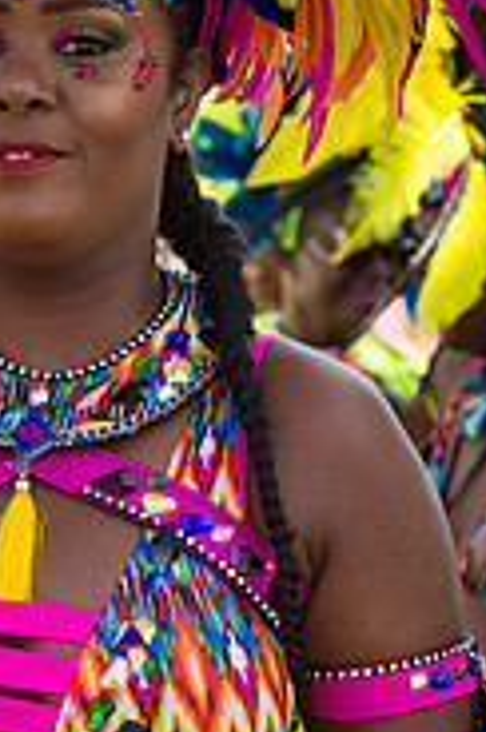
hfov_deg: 5.5
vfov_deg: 8.3
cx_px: 14
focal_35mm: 249
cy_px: 593
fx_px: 5061
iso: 100
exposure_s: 1/200
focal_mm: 102
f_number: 8
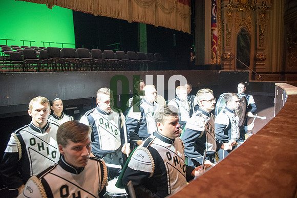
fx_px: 198
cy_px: 99
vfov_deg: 53.2
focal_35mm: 24
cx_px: 148
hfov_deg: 73.7
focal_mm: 24
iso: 4000
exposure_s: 1/100
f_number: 2.8
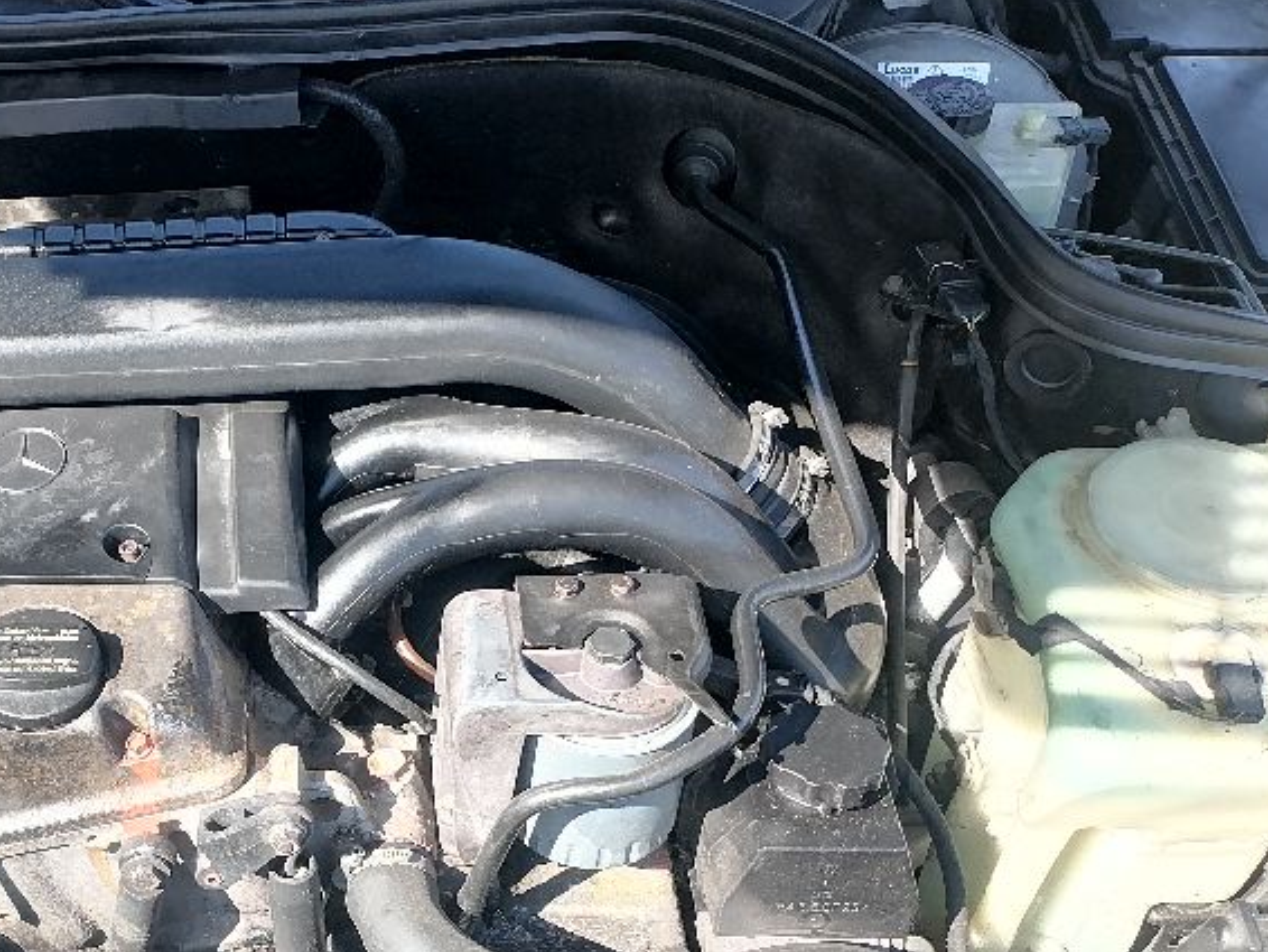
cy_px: 741
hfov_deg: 38.6
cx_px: 222
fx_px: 1722
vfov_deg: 30.3
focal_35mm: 47
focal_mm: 4.25
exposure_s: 1/334
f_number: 1.8
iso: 50
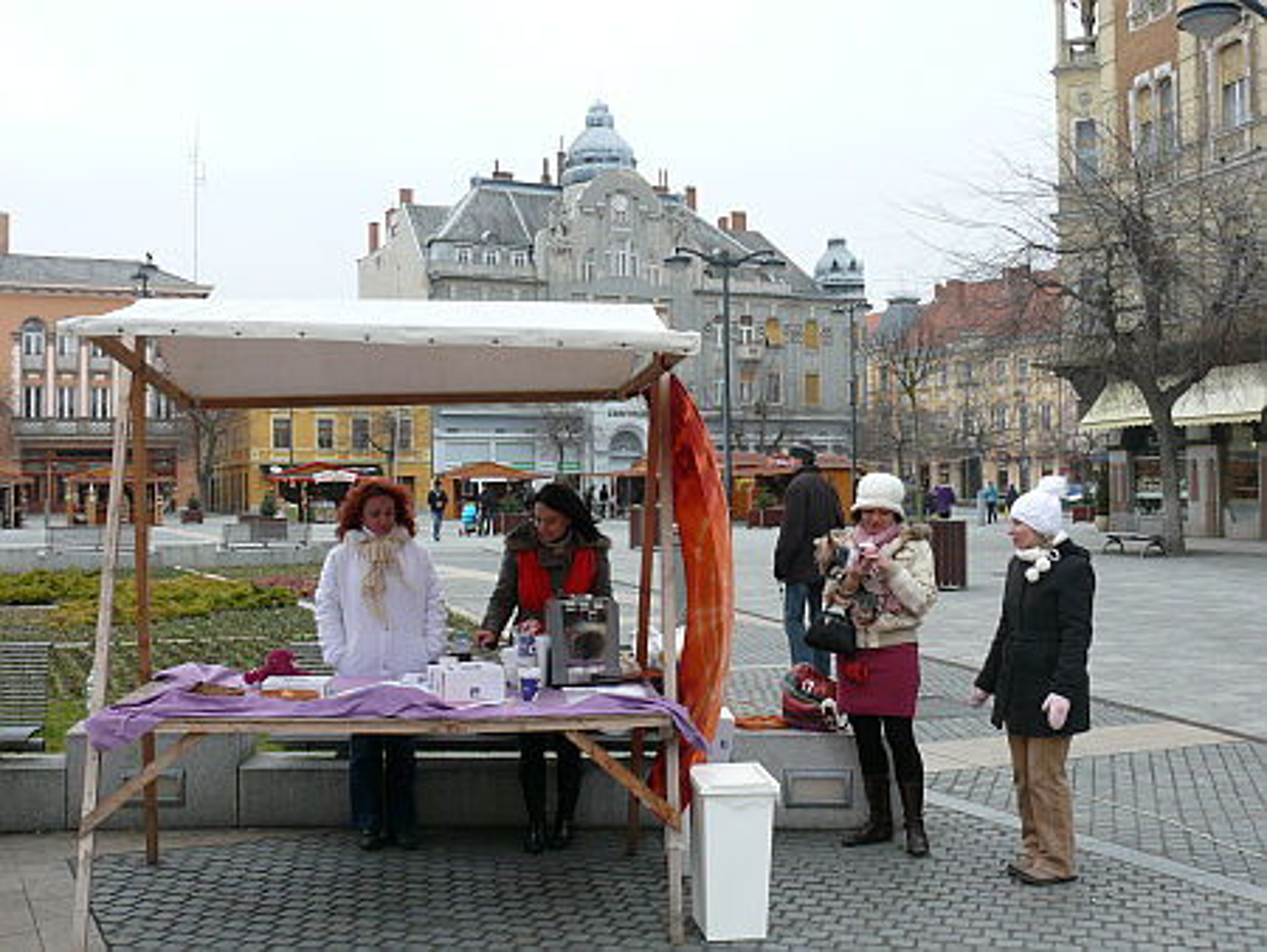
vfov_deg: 36.0
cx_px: 634
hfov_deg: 46.8
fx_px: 1465
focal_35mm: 40
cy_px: 476
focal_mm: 8
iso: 100
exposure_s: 1/200
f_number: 5.6
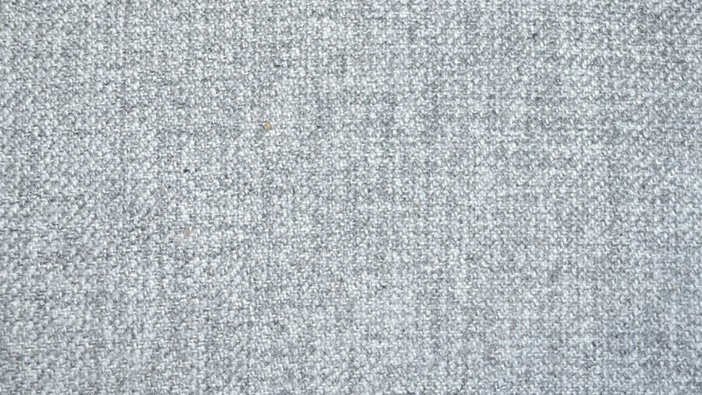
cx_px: 372
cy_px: 174
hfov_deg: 37.8
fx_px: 1024
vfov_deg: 21.8
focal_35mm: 55
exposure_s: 1/200
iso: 400
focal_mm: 32
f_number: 8
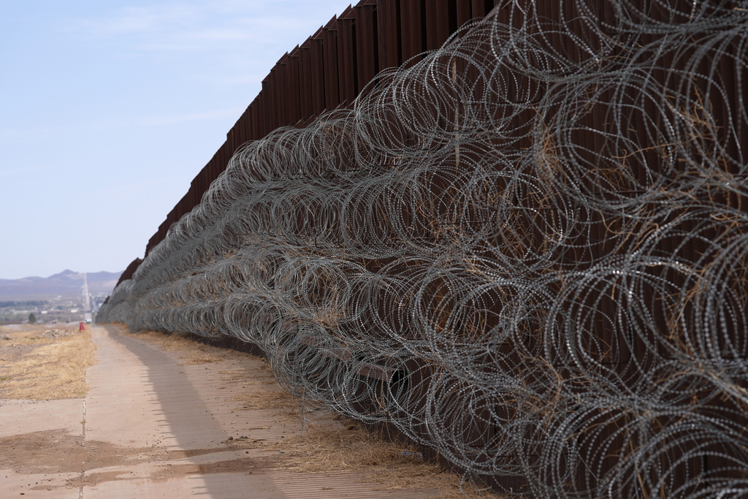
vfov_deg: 11.2
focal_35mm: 122
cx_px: 374
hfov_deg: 16.8
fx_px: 2535
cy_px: 250
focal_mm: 122
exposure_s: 1/2000
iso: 200
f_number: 5
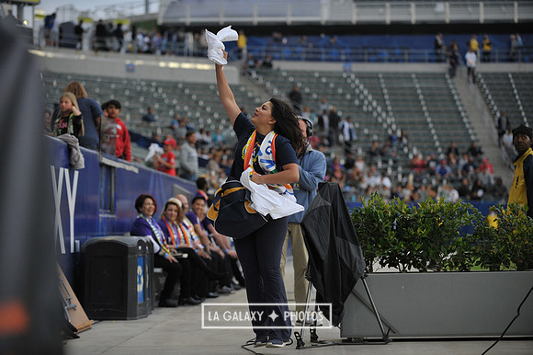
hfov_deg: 19.5
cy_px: 178
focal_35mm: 105
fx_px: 1554
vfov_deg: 13.0
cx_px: 266
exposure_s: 1/800
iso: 800
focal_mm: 105
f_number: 2.8
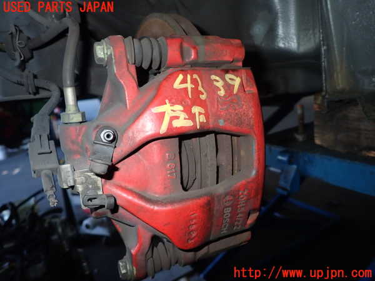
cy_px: 140
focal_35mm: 25
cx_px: 188
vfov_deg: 54.9
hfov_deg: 69.4
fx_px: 271
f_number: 5.6
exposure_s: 1/30
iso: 200
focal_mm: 4.5
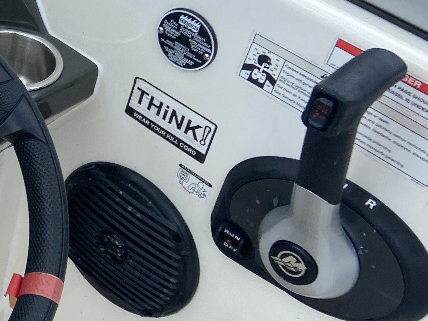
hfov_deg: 21.3
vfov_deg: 18.1
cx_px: -166
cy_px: 85
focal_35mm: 81
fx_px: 1002
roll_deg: +2.6
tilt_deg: -37.5
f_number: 1.8
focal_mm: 4.25
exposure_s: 1/1157
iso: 32
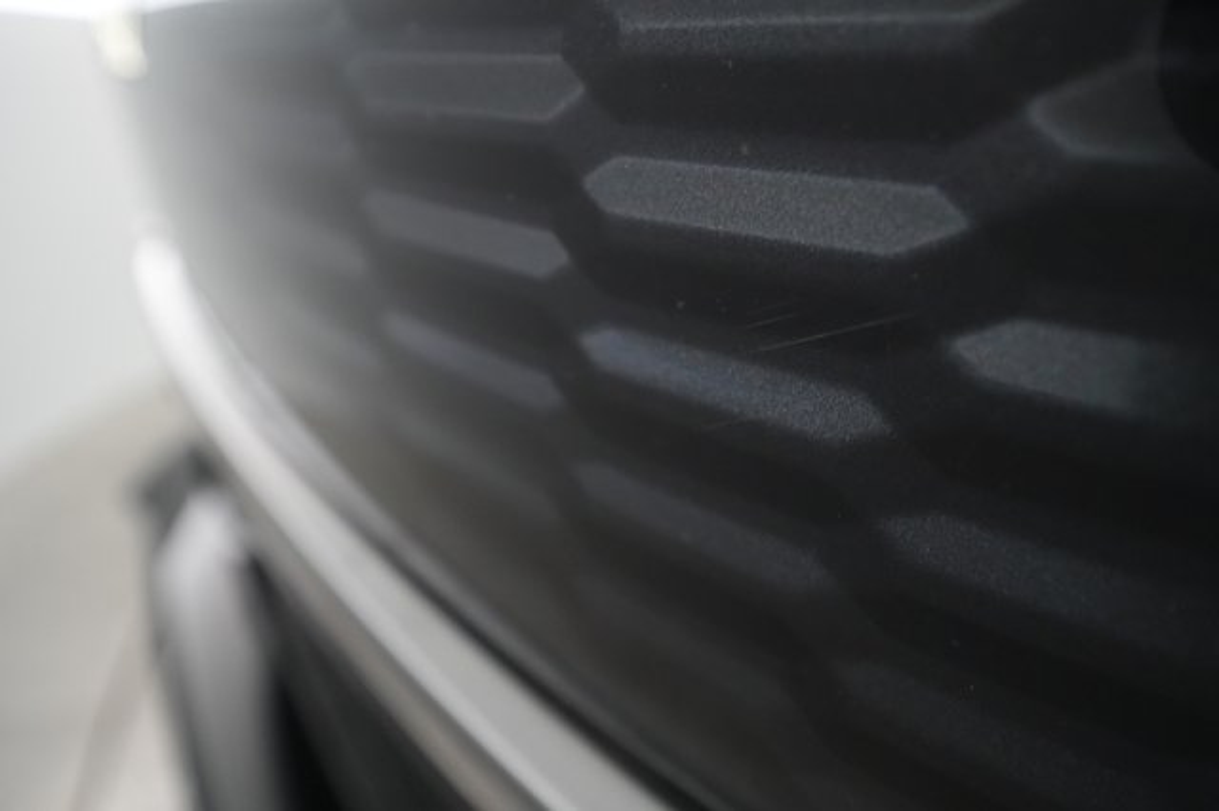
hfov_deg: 65.5
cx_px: 610
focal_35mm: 28
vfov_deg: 46.4
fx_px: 948
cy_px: 406
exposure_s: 1/100
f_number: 4.5
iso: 5000
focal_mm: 28
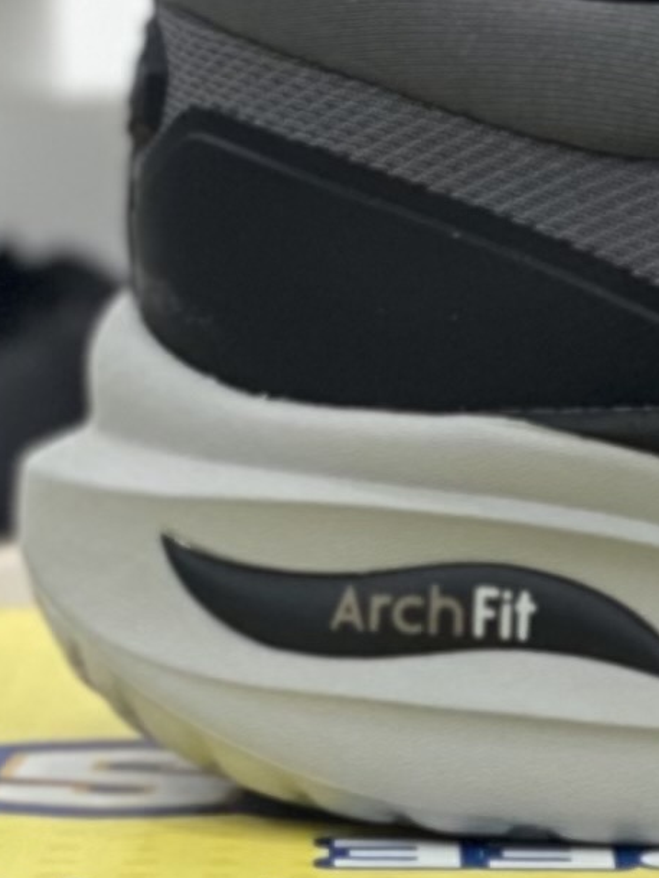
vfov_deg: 5.7
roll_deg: -1.2
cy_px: 1047
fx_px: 8729
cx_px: 1494
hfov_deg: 4.2
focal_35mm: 344
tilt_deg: -9.3
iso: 32
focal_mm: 6
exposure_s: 1/100
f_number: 2
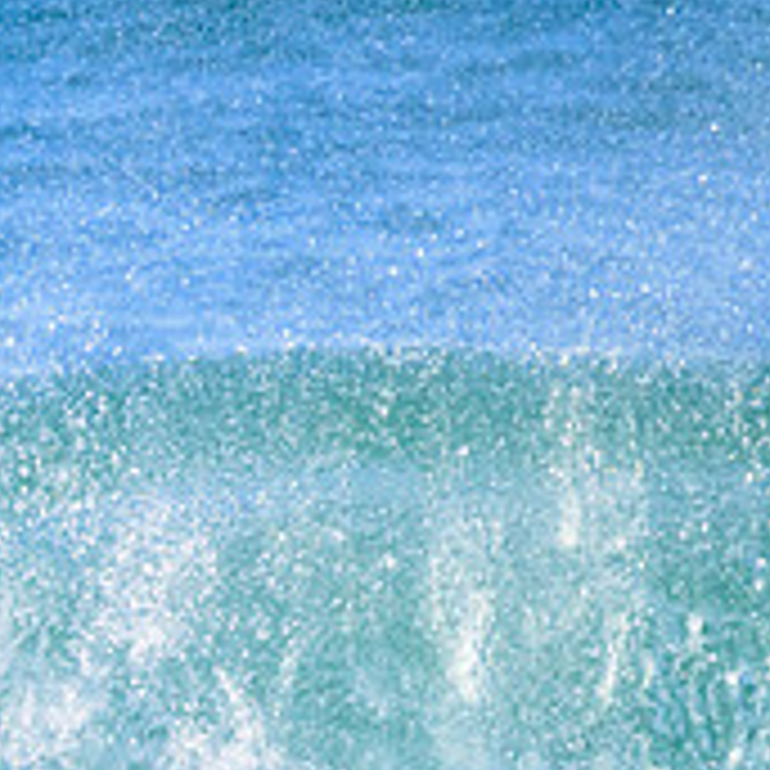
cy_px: 817
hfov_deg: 0.8
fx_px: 58008
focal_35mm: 2305
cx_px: -378
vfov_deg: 0.8
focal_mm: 800
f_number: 11
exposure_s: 1/2000
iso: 2500
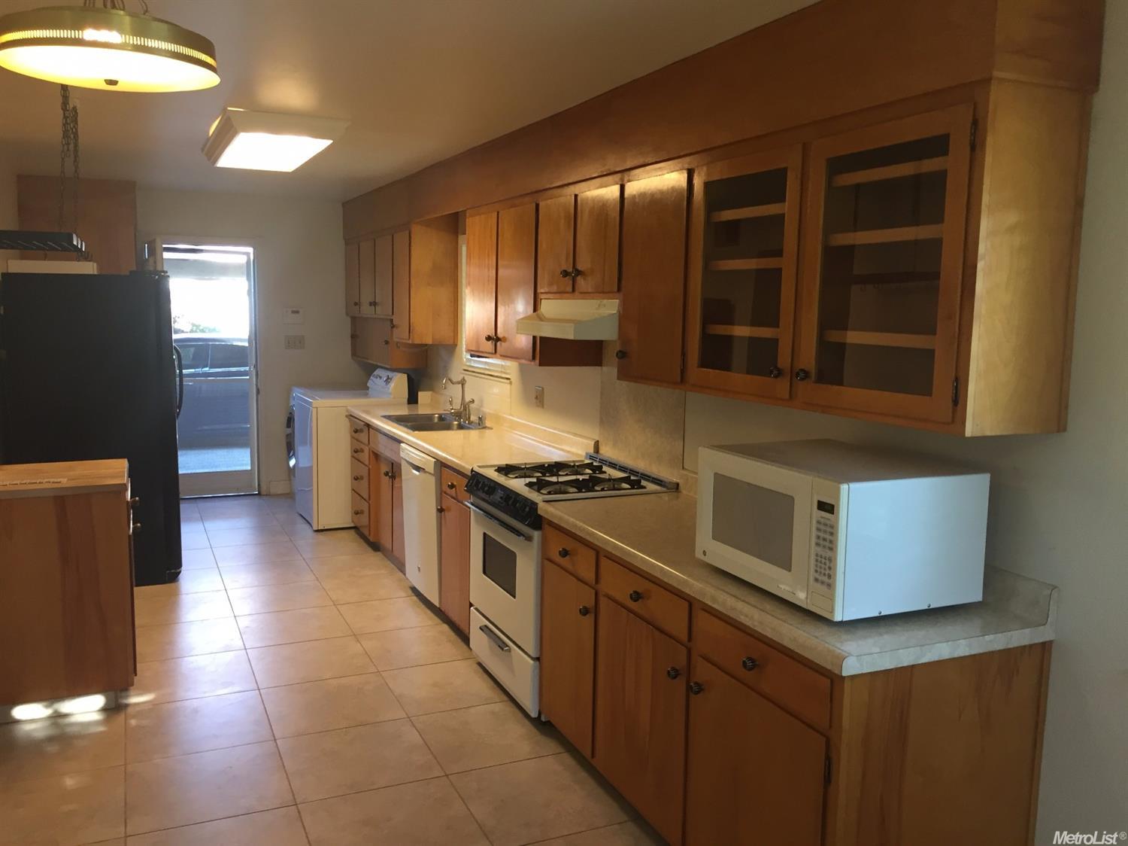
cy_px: 423
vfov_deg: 48.2
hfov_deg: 61.7
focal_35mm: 29
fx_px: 945
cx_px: 564
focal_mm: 4.15
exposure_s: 1/30
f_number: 2.2
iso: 64
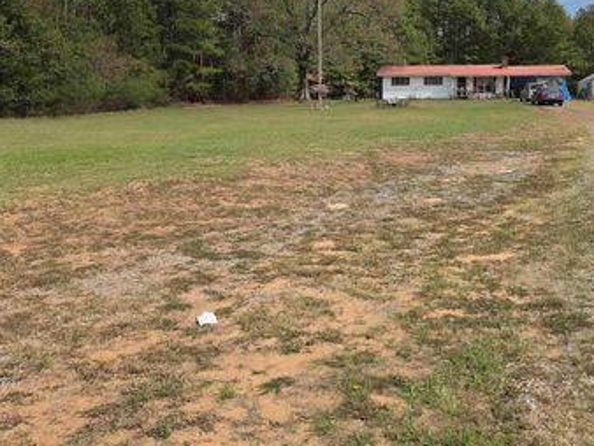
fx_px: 584
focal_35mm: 34
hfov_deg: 53.2
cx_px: 381
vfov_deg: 41.1
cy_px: 138
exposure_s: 1/1235
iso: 10
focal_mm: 6.5
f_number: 1.4
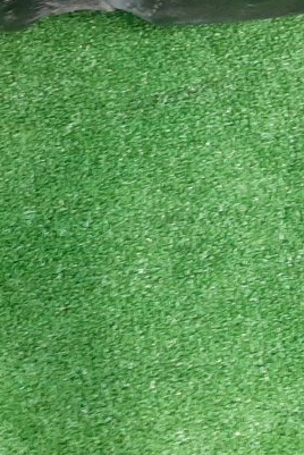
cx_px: 369
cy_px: -92
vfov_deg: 19.7
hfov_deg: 13.7
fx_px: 1226
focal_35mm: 97
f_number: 1.7
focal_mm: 3.93
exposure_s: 1/25
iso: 203
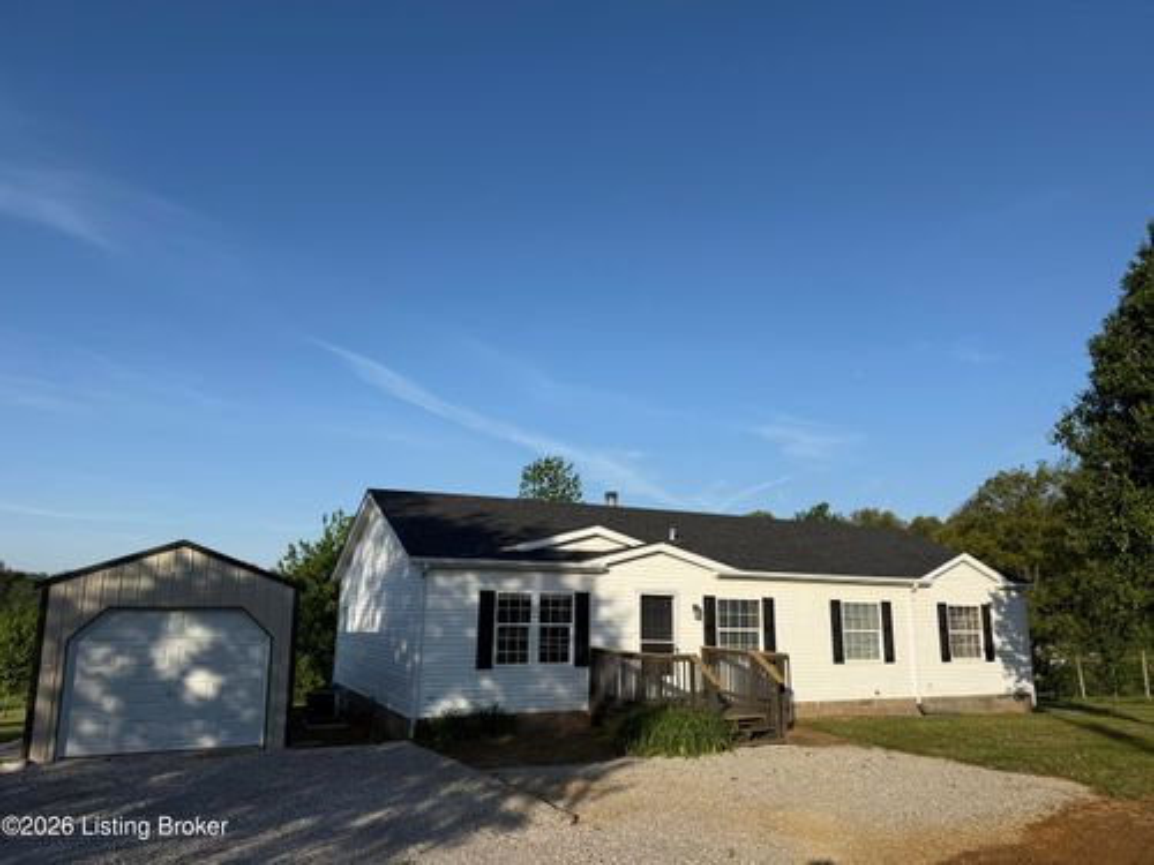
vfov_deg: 56.8
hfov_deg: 71.6
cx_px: 577
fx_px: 800
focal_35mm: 24
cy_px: 432
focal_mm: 6.76
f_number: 1.78
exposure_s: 1/5319
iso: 80
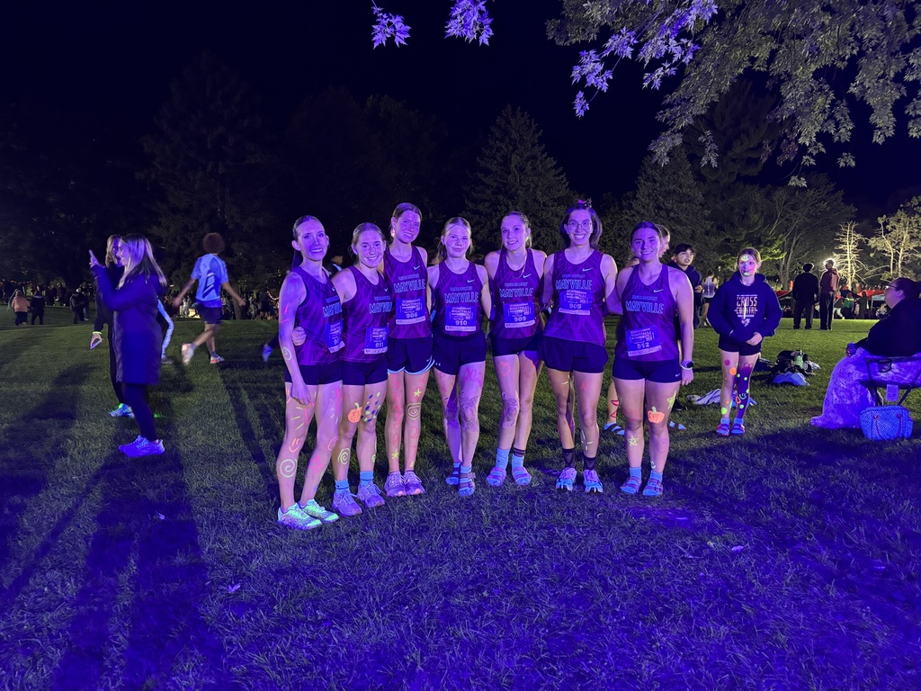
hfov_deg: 67.3
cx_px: 460
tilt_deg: -8.6
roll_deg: -1.2
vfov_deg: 53.1
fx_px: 692
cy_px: 346
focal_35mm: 26
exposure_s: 1/30
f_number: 1.6
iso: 800
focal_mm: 5.96
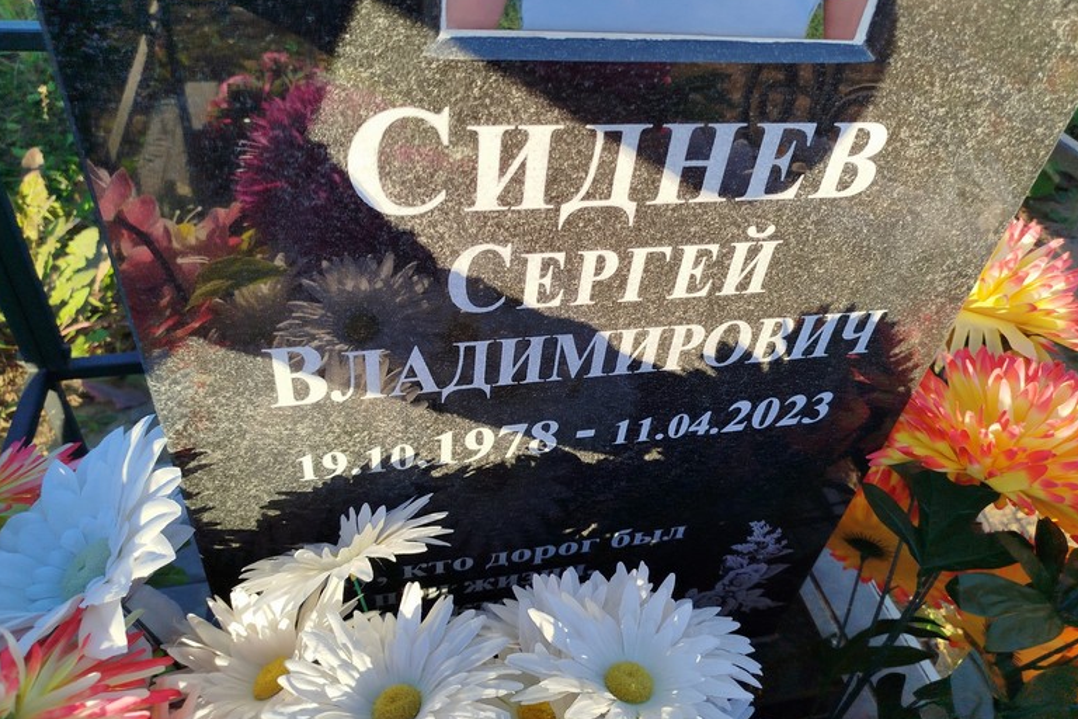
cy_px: 313
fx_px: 778
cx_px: 549
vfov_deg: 49.4
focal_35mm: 26
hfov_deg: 69.4
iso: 50
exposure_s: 1/425
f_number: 1.7
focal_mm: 5.31
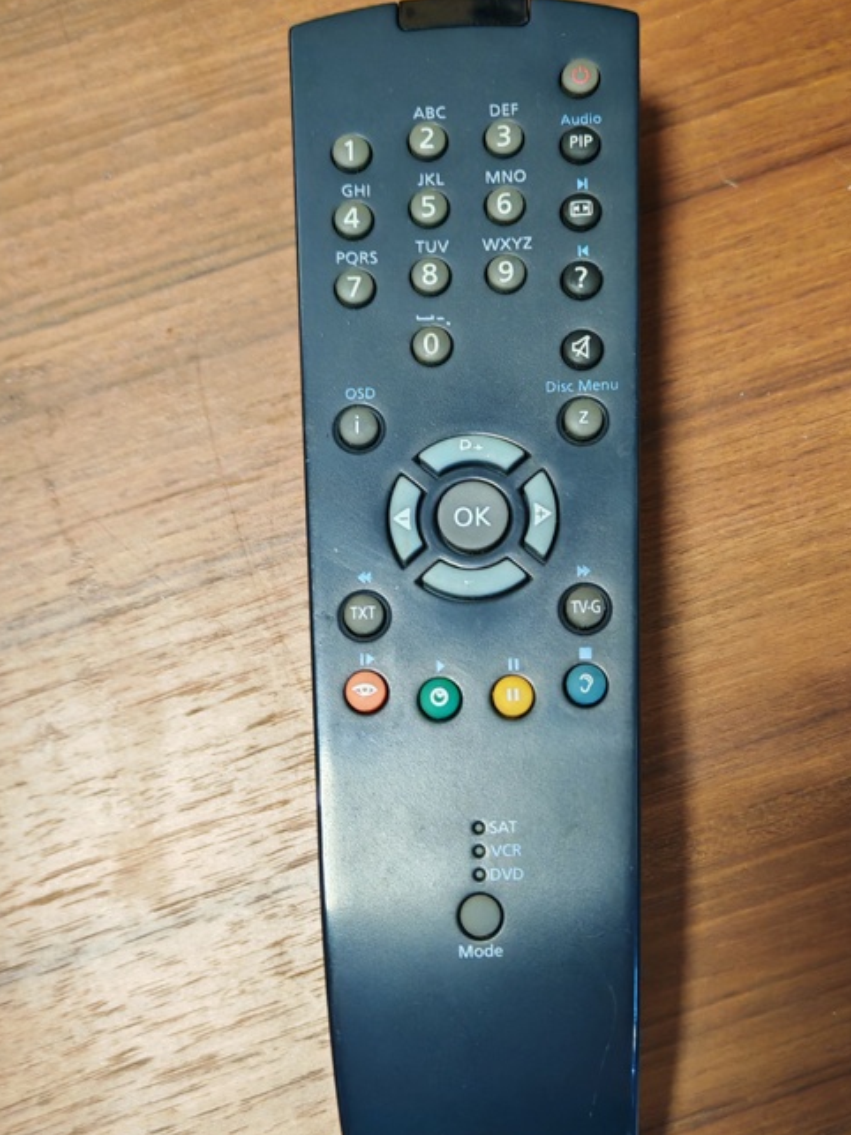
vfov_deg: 43.7
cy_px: 651
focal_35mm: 43
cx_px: 549
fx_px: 1410
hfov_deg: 33.4
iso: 1000
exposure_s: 1/25
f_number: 1.9
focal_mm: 6.67
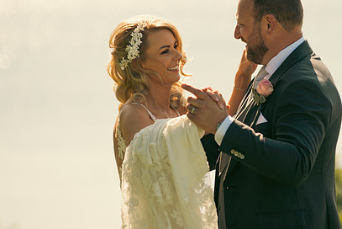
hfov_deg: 7.2
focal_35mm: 285
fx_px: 2709
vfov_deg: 4.8
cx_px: 233
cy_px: 98
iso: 100
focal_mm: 200
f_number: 3.5
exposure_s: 1/400
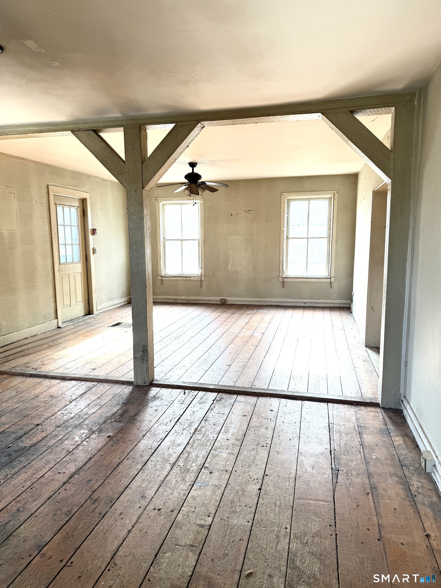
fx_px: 408
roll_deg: +0.7
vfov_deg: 71.6
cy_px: 294
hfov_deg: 56.8
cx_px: 220
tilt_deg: -7.0
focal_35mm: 24
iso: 100
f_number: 1.78
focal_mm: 6.76
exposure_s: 1/121
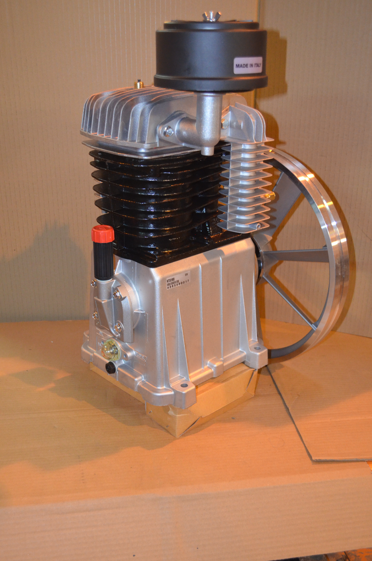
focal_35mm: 39
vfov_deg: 49.6
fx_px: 607
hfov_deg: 34.1
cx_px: 186
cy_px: 280
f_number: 4.2
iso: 2000
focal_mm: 26
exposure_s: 1/60
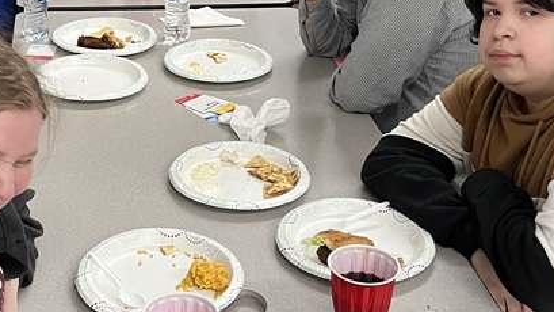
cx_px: 196
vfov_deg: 16.6
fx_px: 1043
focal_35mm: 71
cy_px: -12
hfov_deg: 29.6
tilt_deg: -18.3
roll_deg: -1.5
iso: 125
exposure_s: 1/60
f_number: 1.6
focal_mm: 5.1
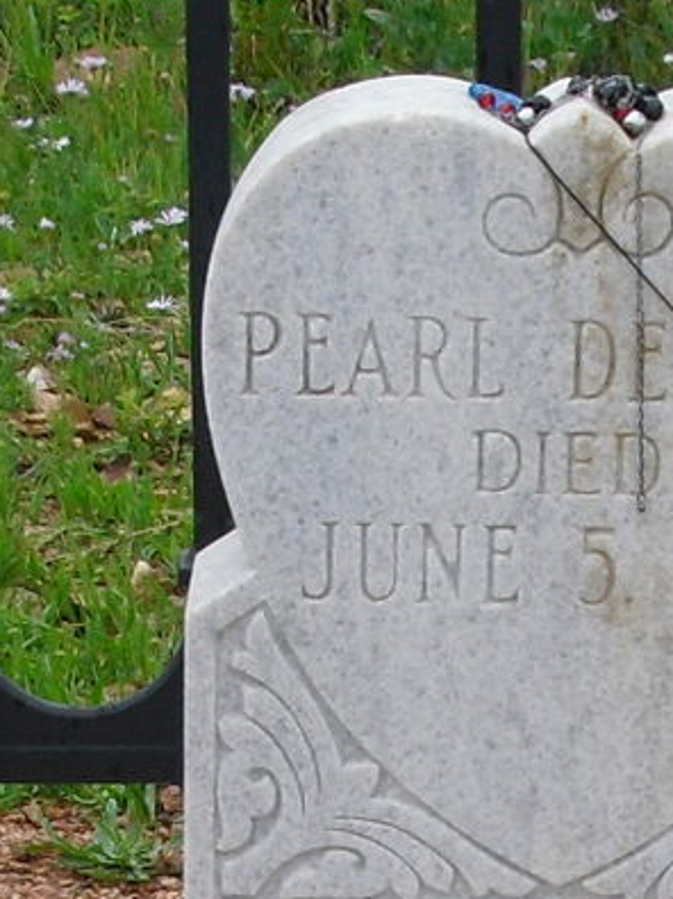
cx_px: 643
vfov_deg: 11.0
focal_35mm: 175
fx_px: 4539
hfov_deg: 8.4
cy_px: 1204
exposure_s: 1/100
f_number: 7.8
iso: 100
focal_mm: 6.3
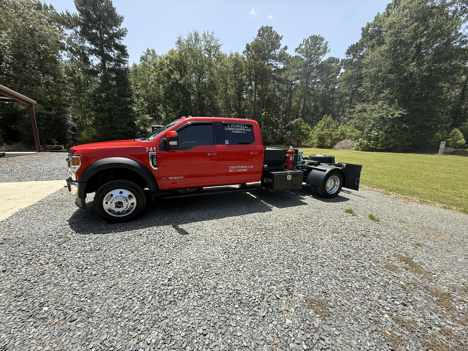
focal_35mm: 14
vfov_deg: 85.7
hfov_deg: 102.1
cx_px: 234
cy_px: 176
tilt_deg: -11.7
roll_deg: -0.7
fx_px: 189
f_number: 2.2
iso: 50
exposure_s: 1/631
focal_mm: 2.22
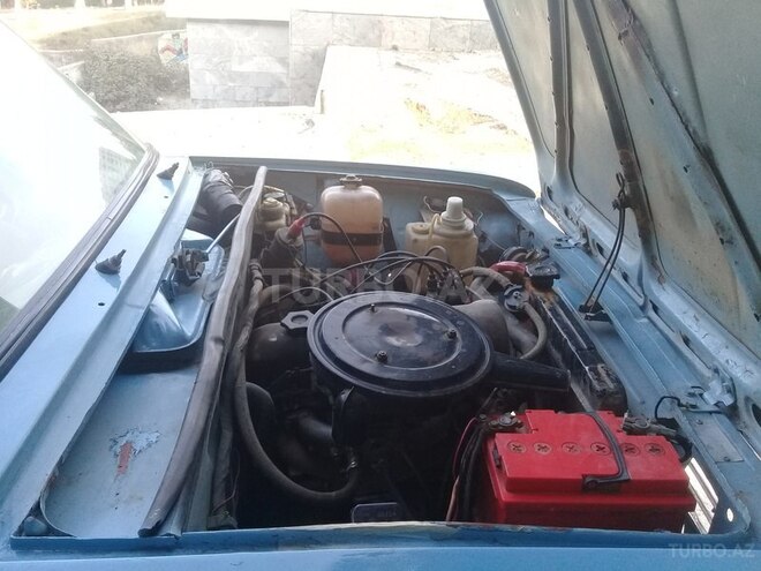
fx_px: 682
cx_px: 380
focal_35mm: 31
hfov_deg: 58.4
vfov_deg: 45.4
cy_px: 286
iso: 100
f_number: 2.2
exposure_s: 1/100
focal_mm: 3.3
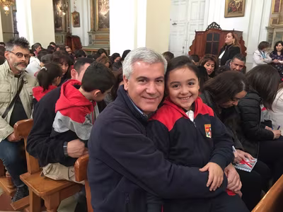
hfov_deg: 61.7
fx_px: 237
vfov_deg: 48.2
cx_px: 142
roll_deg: -1.7
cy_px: 106
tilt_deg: -13.5
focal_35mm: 29
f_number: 2.2
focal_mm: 4.15
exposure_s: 1/10
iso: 100
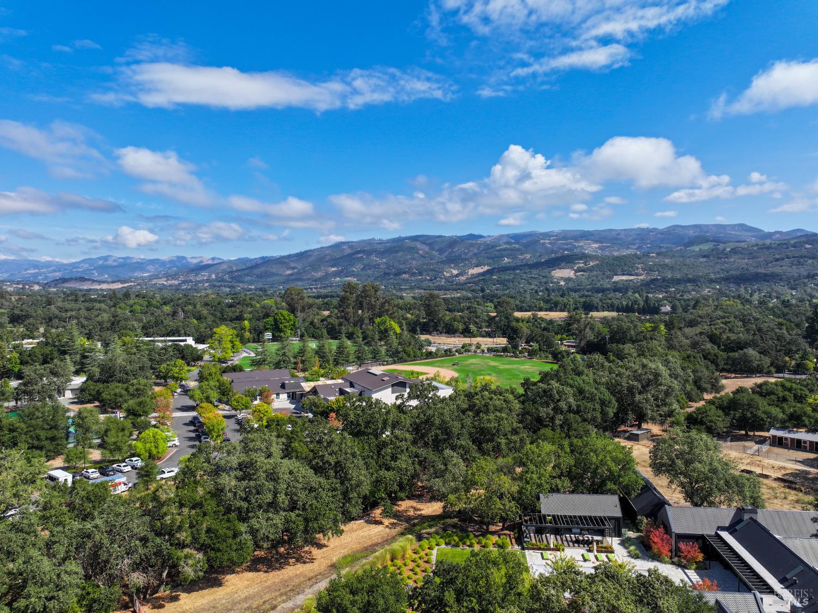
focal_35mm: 24
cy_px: 306
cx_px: 409
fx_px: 567
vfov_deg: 56.8
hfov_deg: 71.6
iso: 120
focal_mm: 12.29
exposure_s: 1/1600
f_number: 2.8
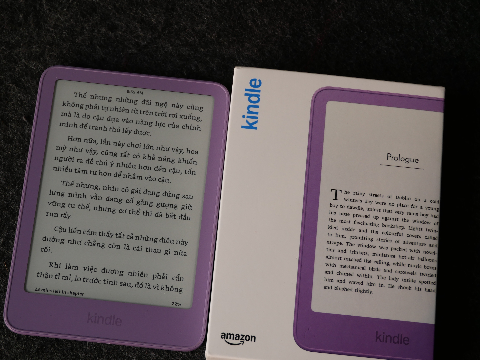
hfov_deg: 25.6
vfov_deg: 19.4
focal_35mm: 76
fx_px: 1054
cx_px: 217
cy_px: 197
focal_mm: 31
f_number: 5.4
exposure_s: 1/125
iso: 200
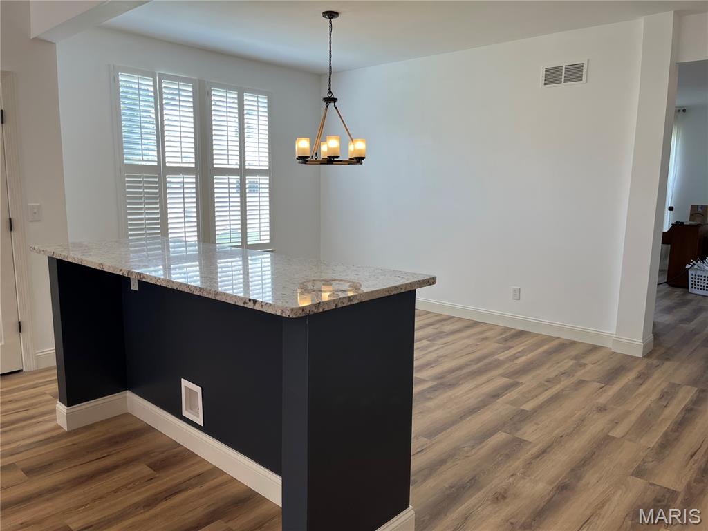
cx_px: 354
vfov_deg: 53.1
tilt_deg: -9.3
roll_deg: -0.8
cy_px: 266
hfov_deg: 67.3
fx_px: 532
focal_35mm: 26
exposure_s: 1/120
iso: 40
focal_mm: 5.1
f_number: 1.6
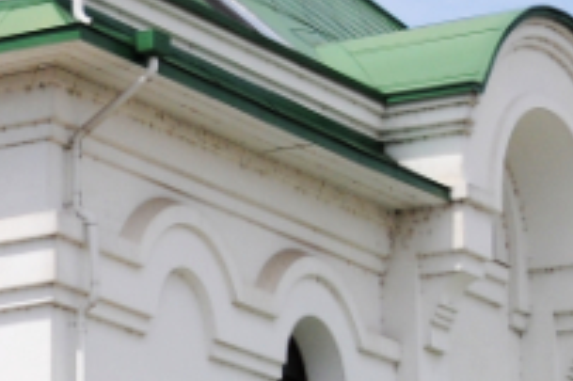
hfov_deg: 8.1
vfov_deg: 5.5
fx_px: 3992
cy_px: 378
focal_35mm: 251
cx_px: -155
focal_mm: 34
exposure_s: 1/2000
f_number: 7.1
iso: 320
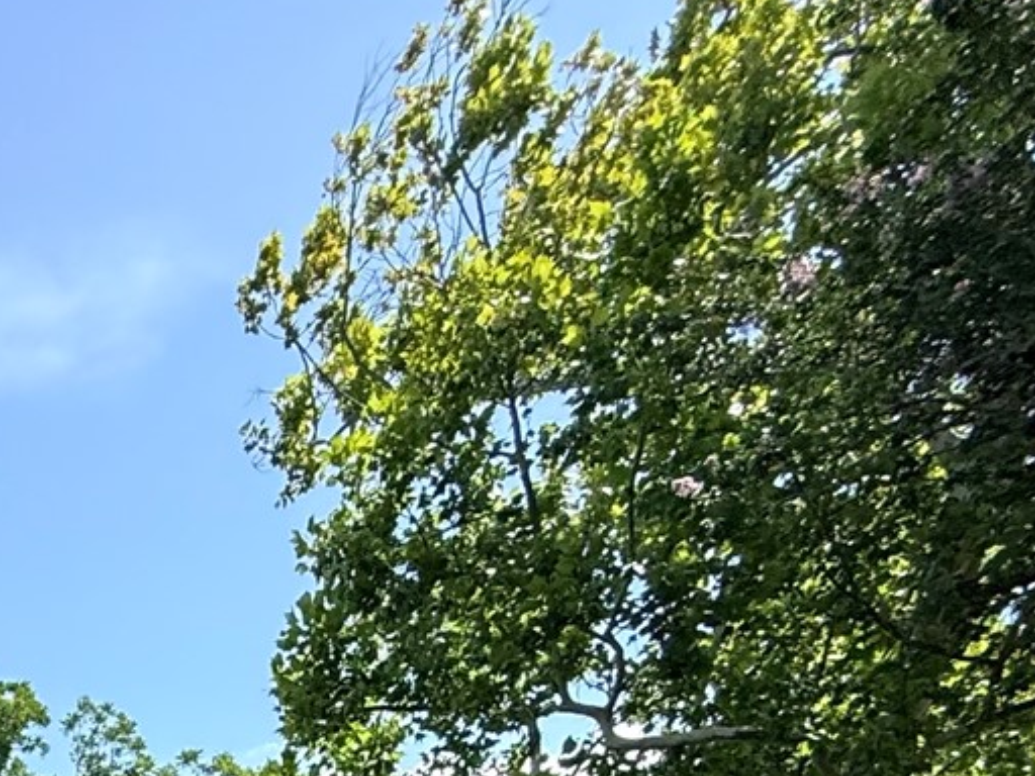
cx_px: -370
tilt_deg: -8.6
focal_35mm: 56
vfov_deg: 18.6
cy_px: 1491
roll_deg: -1.2
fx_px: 1674
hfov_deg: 27.5
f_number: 2.2
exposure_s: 1/985
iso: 64
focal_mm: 2.22
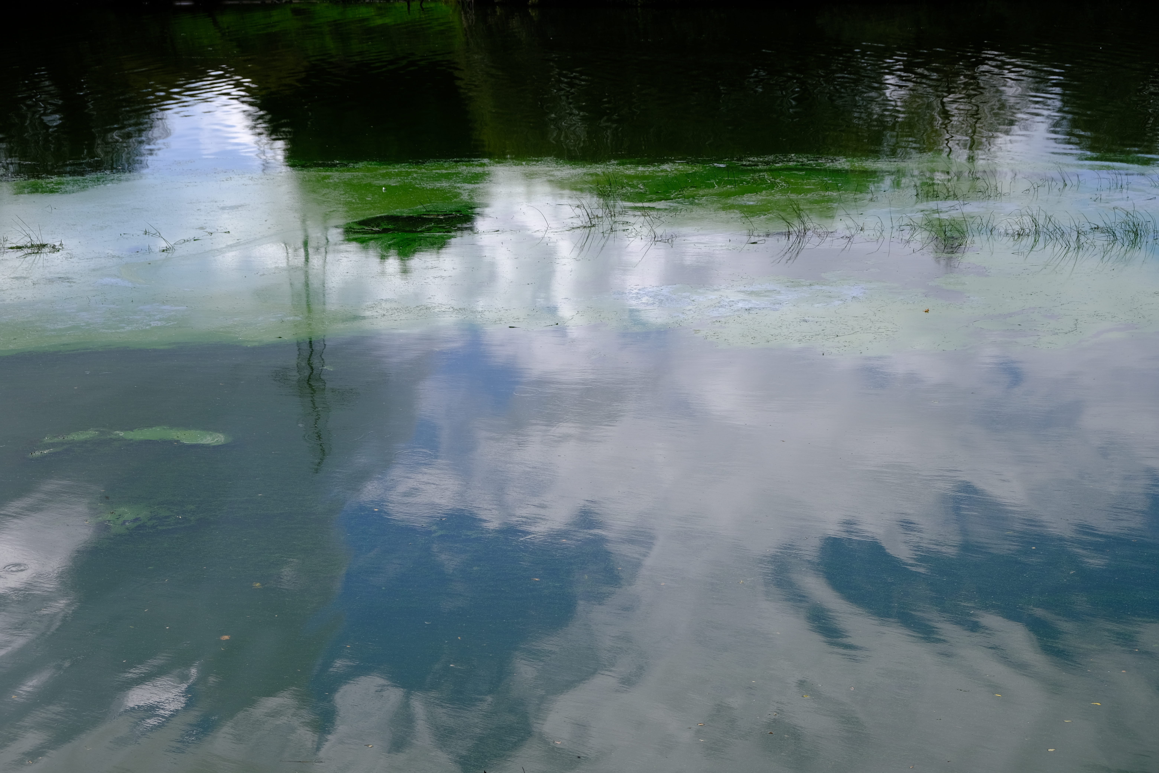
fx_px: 1899
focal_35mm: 59
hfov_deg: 33.9
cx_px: 580
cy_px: 386
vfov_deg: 23.0
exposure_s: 1/420
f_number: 5.6
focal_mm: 39
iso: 160
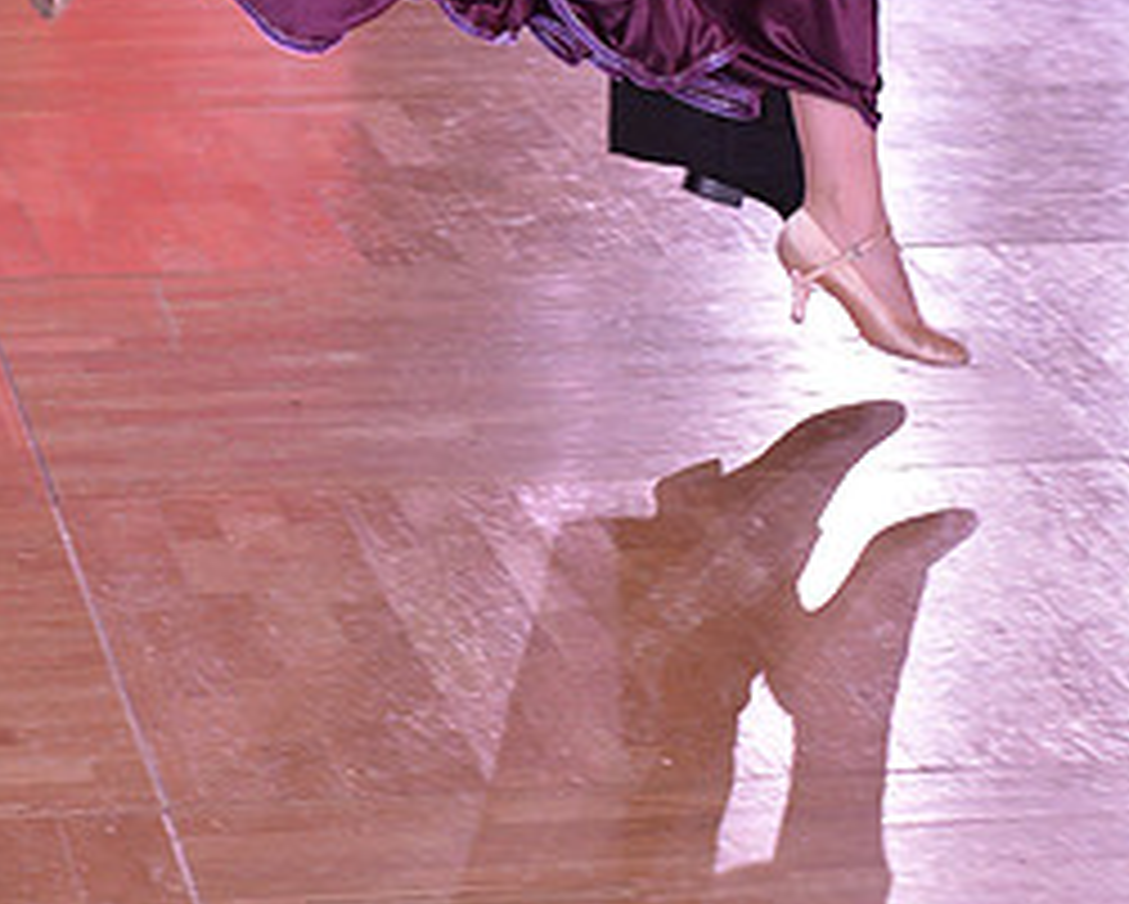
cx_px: 704
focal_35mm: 221
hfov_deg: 8.7
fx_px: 7387
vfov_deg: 6.9
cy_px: -378
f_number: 7.1
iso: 2000
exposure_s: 1/250
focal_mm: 102
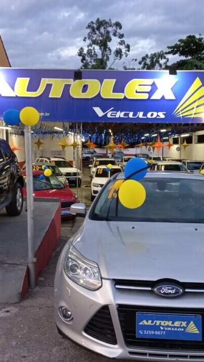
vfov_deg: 54.0
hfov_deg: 31.9
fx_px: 356
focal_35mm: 37
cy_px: 179
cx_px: 121
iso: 200
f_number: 1.8
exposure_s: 1/33.3
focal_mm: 4.6
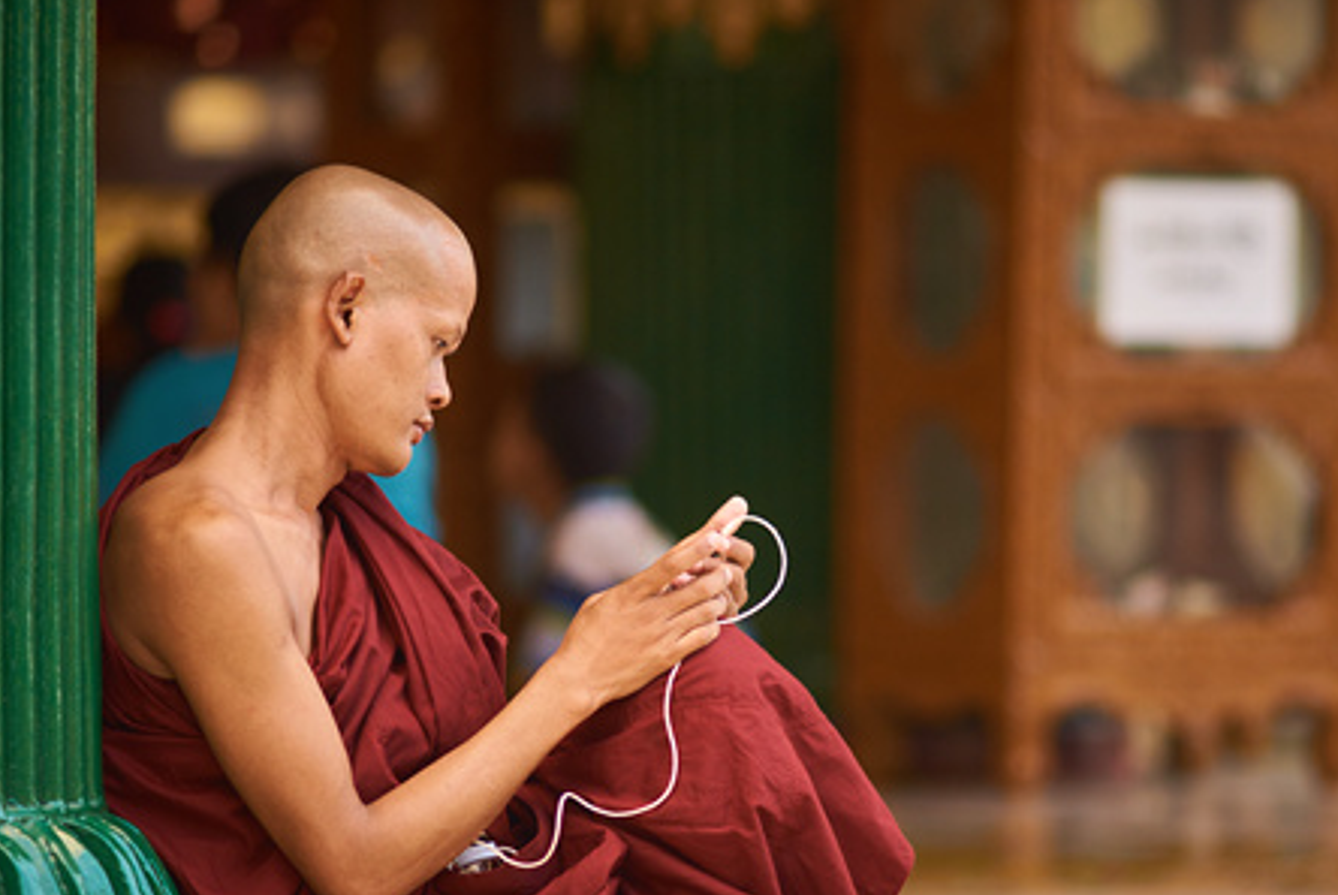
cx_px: 796
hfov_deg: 6.5
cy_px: 568
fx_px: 11719
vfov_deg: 4.4
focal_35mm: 315
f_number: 2.8
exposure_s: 1/60
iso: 200
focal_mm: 200
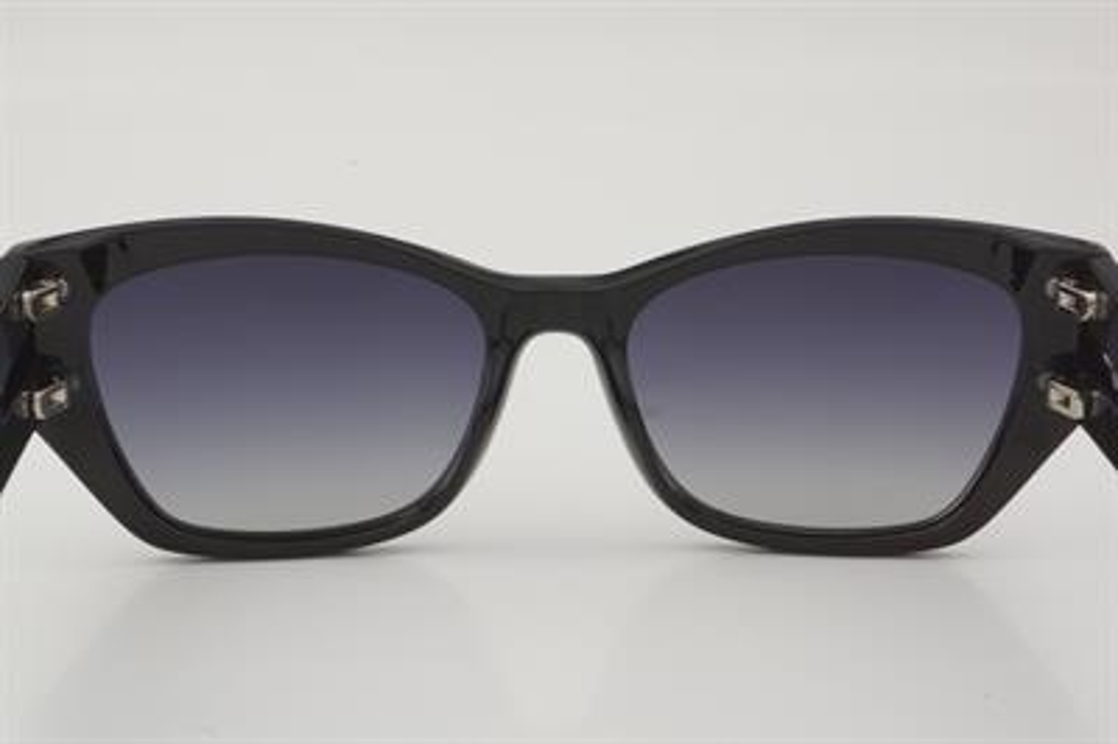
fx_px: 2327
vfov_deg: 18.2
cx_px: 559
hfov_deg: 27.0
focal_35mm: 75
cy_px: 372
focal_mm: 50
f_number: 32
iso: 100
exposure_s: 1/3
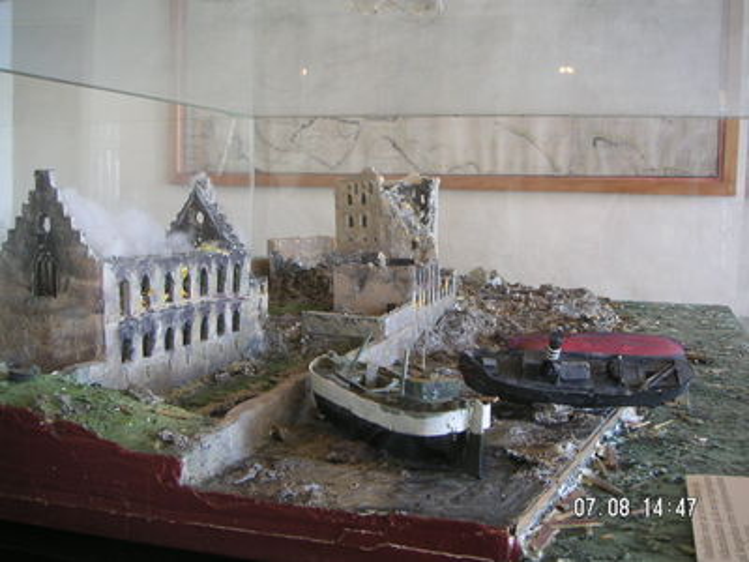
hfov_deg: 49.0
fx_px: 822
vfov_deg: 37.7
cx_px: 374
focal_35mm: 38
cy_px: 281
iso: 100
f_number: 2.8
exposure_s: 1/15
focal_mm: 6
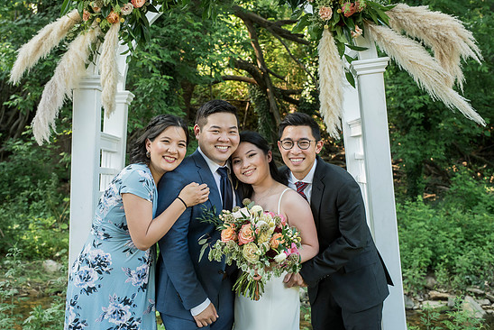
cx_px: 230
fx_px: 741
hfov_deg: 36.8
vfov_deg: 25.1
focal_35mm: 54
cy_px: 160
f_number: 5.6
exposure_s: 1/160
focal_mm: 50
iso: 1250
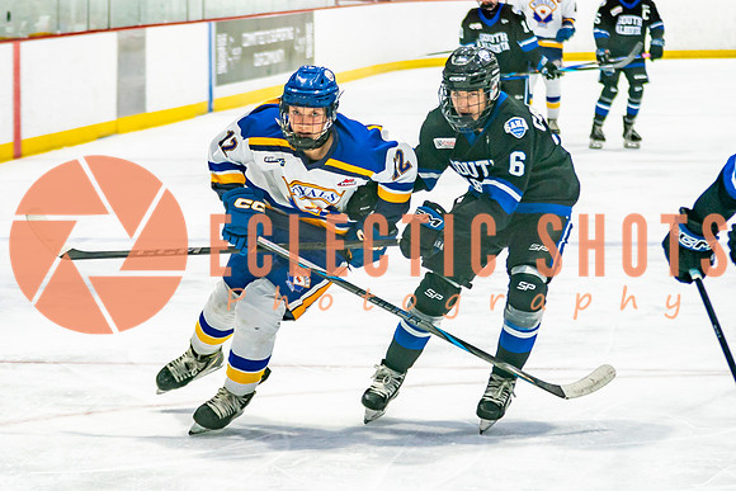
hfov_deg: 12.7
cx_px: 289
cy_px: 219
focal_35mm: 162
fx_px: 3307
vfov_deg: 8.5
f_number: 2.8
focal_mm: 70
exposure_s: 1/640
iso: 500
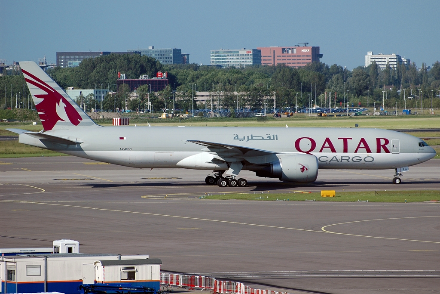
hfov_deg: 6.2
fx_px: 4034
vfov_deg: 4.2
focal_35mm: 330
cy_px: 147
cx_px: 220
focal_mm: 220
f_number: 5.6
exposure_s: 1/1250
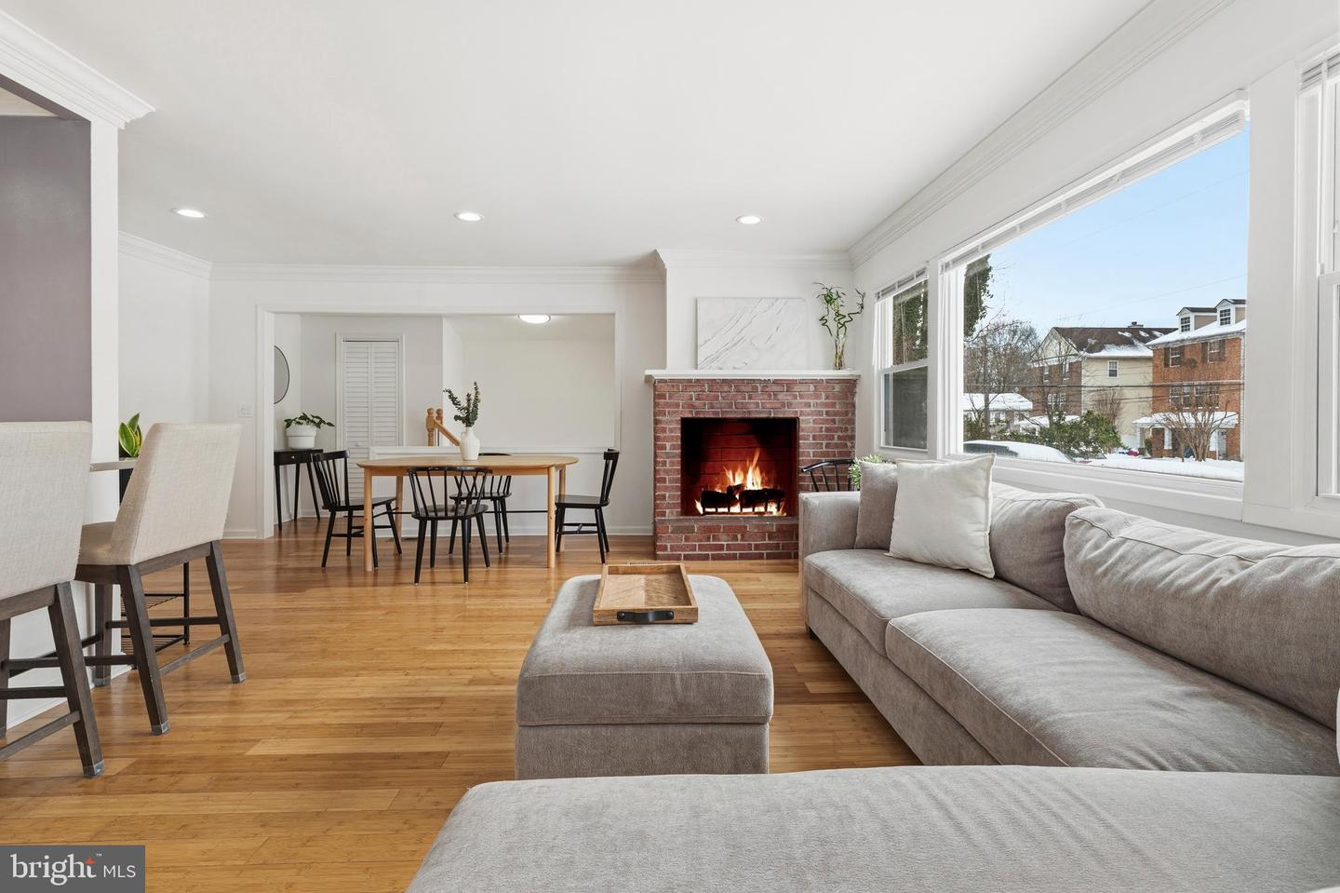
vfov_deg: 73.7
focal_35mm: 16
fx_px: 595
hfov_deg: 96.8
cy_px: 446
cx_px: 670
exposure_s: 1/125
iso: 200
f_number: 8
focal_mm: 16
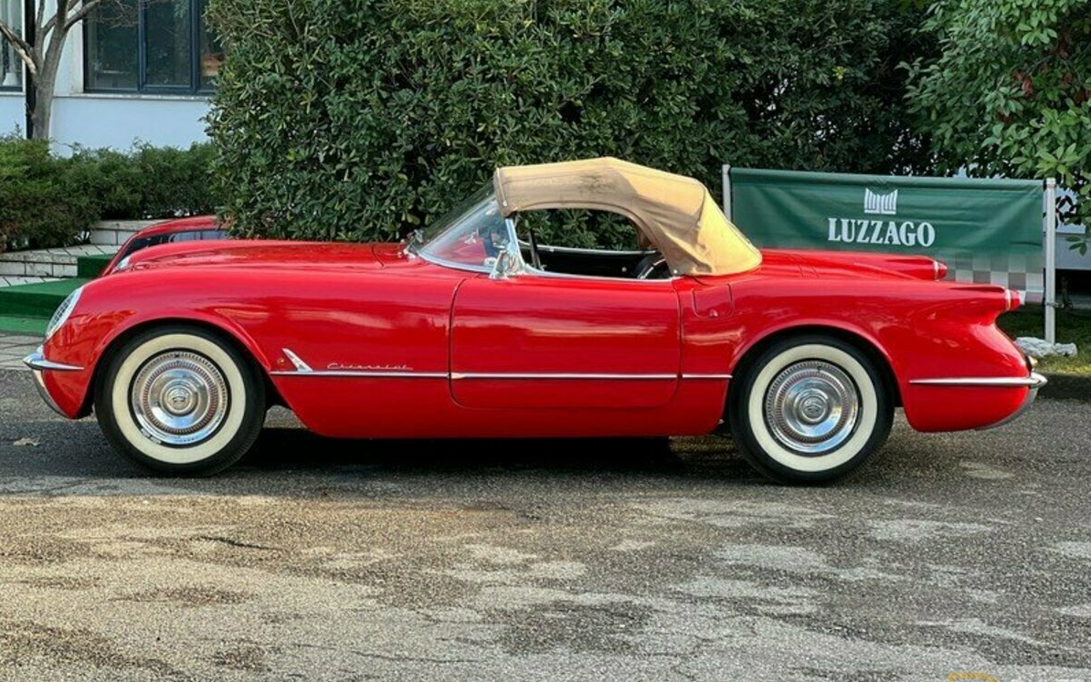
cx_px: 546
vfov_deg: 15.9
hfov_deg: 25.2
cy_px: 325
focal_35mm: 82
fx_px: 2439
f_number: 2.8
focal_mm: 9
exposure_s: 1/121
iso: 50
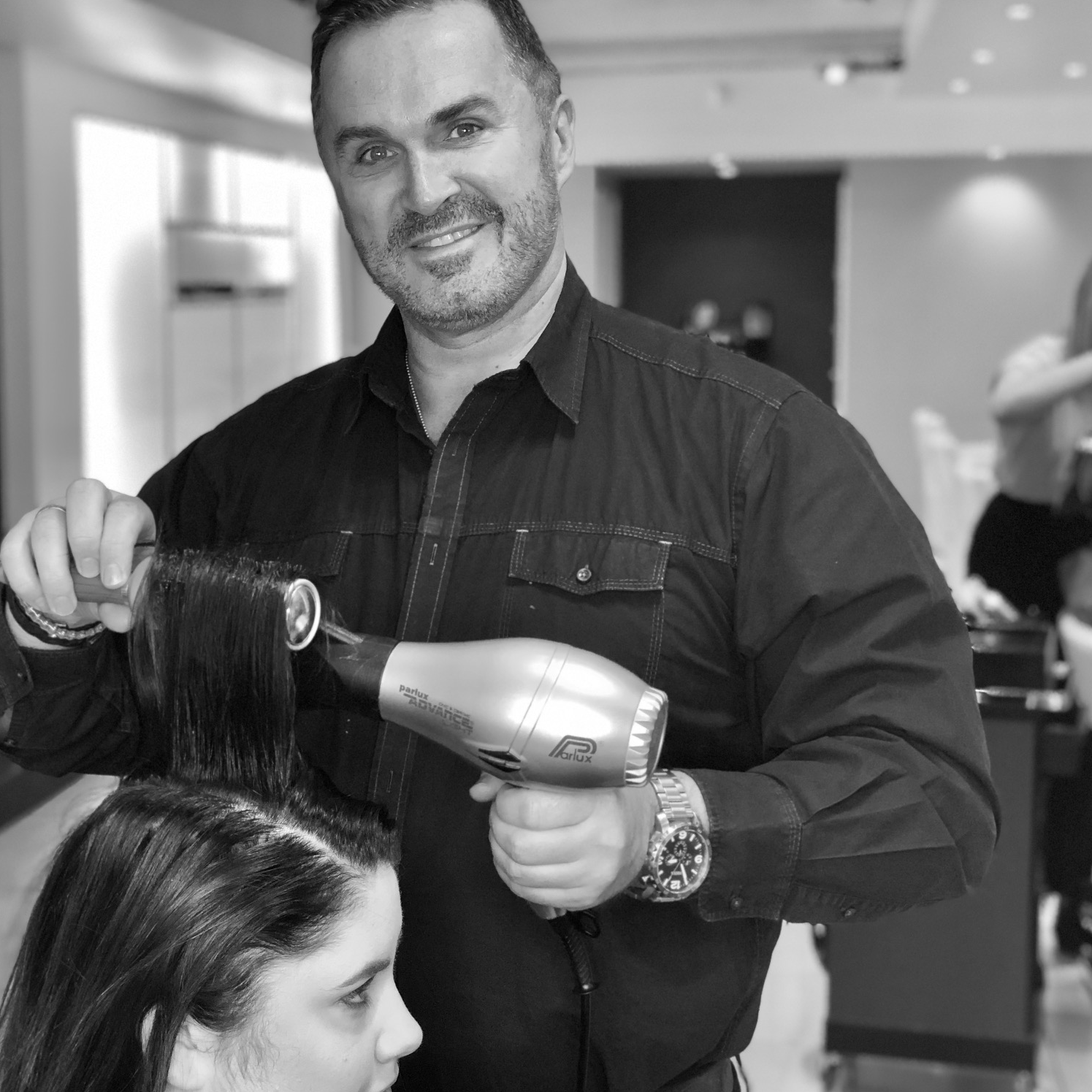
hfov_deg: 27.6
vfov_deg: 27.7
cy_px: 549
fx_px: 2213
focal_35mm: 62
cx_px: 376
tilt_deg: -6.7
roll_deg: +0.7
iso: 64
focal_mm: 6
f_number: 2.4
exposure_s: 1/50
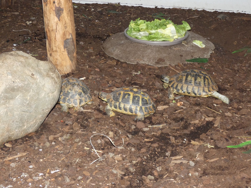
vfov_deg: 23.3
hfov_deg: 30.7
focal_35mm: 63
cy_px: 94
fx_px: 457
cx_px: 126
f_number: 4.2
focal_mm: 11.3
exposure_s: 1/60
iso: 250
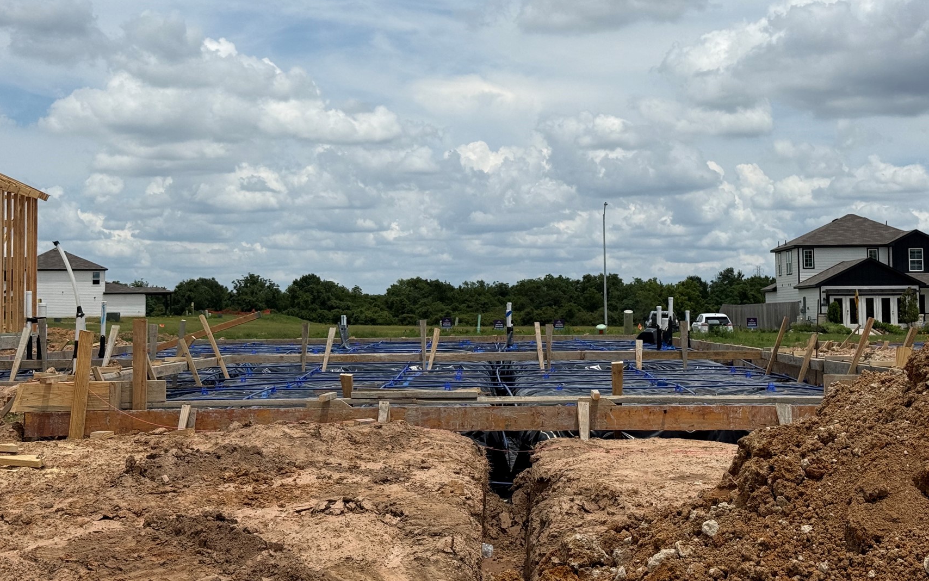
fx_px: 1545
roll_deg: -1.7
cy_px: 207
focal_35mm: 61
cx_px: 441
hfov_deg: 33.5
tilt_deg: +4.3
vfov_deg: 21.2
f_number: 1.78
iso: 64
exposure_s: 1/11364
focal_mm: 6.76
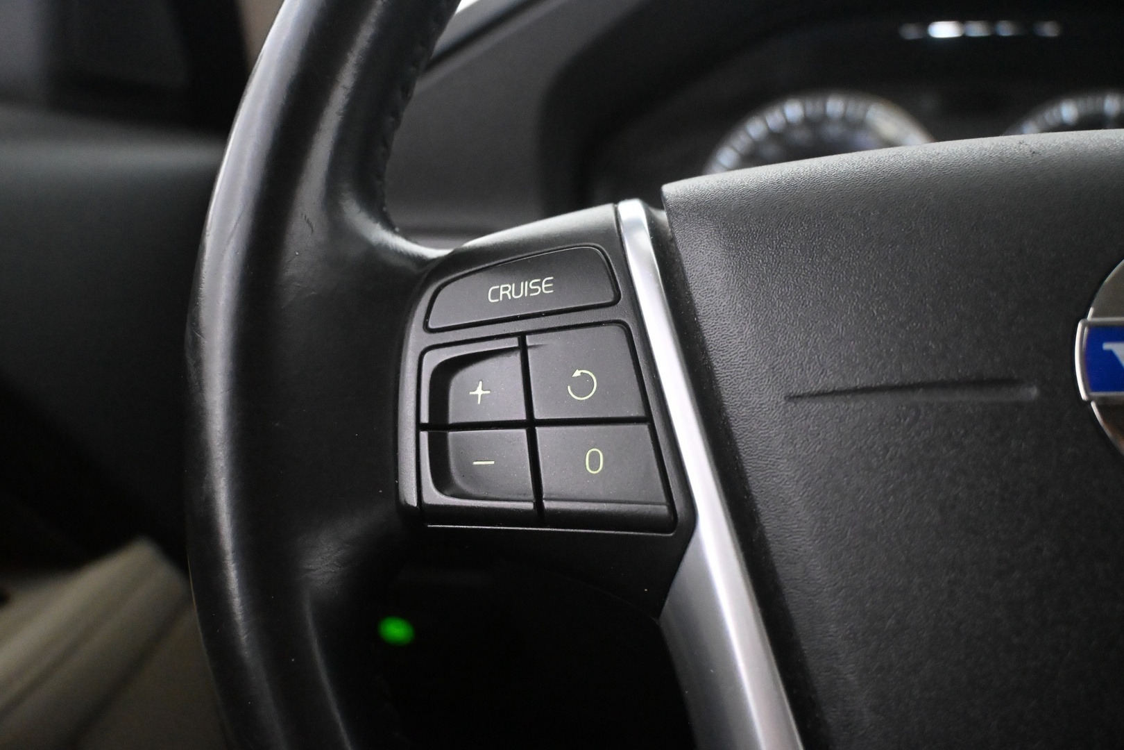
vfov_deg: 35.5
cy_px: 375
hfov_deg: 51.3
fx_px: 1171
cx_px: 562
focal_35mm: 38
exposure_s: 1/60
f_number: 4.2
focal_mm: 25
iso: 8000
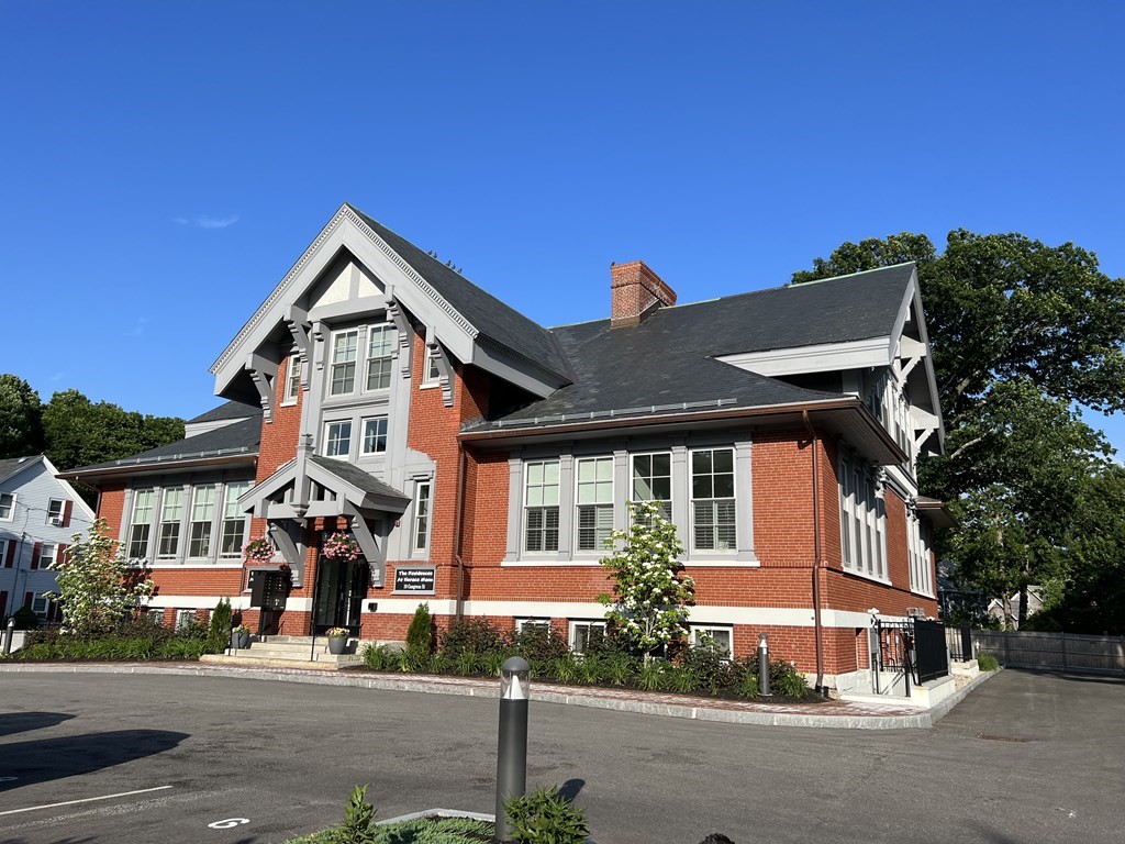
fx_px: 845
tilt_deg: +13.9
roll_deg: -1.7
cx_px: 562
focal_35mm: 26
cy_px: 422
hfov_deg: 67.3
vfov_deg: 53.1
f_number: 1.5
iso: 50
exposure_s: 1/4115
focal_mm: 5.7
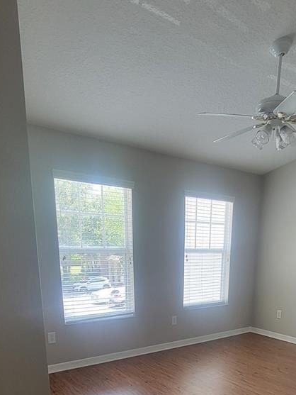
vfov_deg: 56.0
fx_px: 319
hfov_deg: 49.3
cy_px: 346
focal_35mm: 28
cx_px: 186
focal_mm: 2.2
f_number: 2.2
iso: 160
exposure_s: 1/60
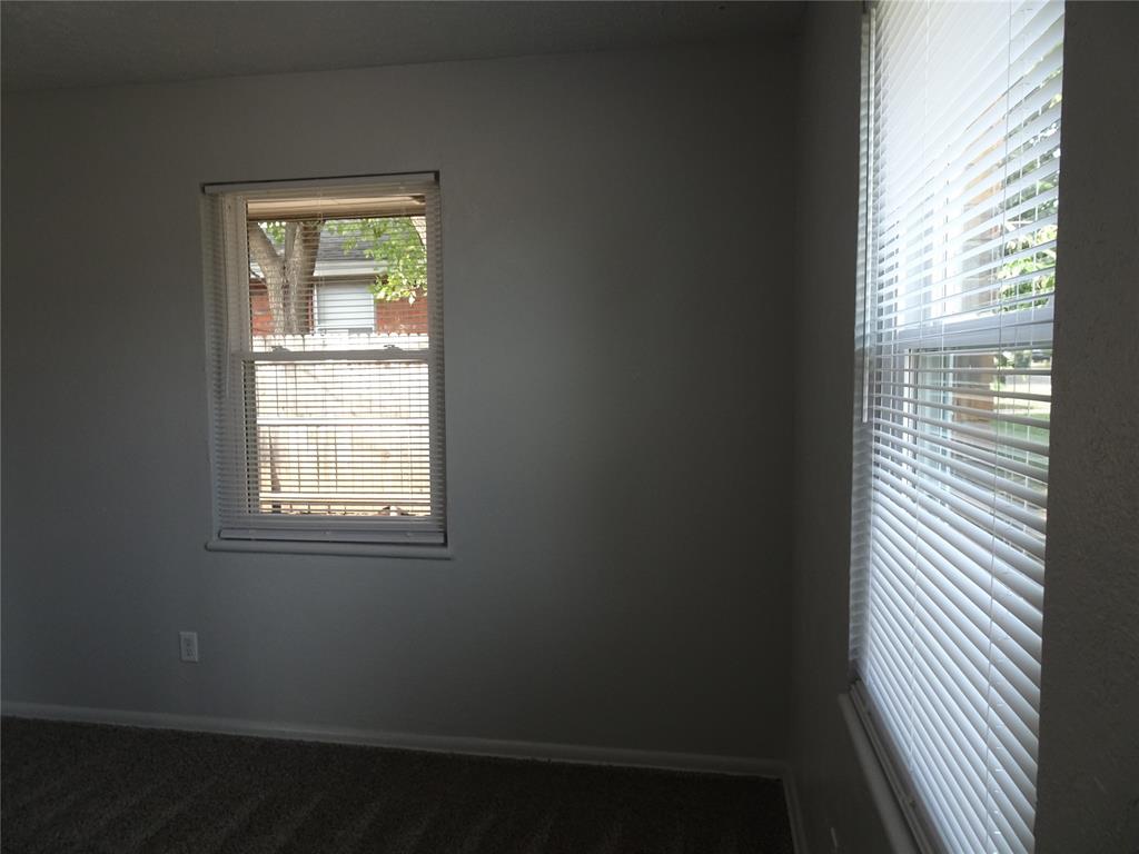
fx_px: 790
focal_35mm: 24
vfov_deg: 56.8
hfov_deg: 71.6
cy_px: 427
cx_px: 570
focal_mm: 4.1
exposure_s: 1/30
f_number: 3.5
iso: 125
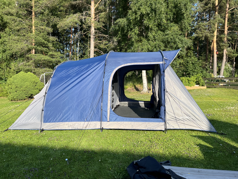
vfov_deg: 53.1
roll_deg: -1.2
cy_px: 90
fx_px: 179
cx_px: 119
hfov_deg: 67.3
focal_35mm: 26
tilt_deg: -2.8
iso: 50
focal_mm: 5.1
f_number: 1.6
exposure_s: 1/1441
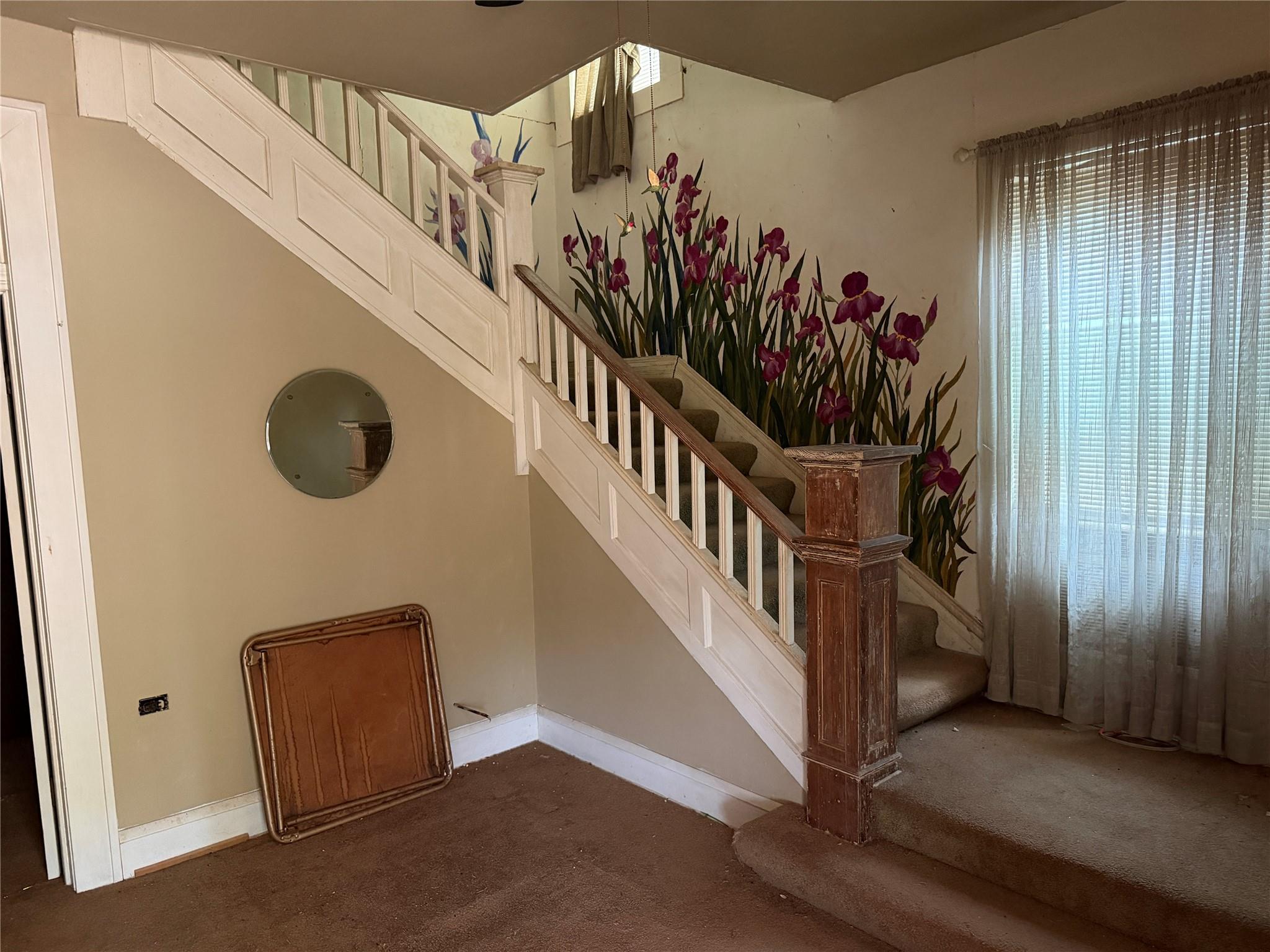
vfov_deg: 56.8
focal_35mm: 24
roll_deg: +2.4
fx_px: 881
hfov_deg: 71.6
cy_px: 476
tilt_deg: -6.0
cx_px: 635
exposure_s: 1/43
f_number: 1.78
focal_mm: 6.76
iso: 800
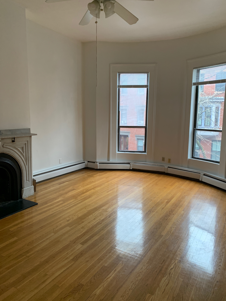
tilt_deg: -6.3
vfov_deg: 67.3
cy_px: 150
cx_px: 113
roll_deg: -0.8
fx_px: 226
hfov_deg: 53.1
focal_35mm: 26
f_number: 1.8
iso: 160
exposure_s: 1/60
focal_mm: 4.25
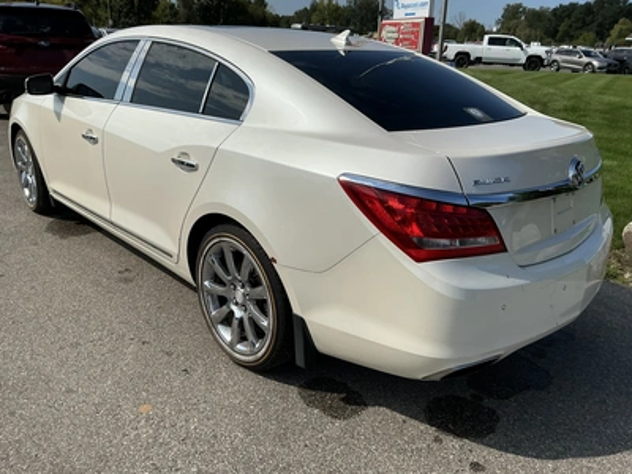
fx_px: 511
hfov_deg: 63.4
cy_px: 237
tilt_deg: -20.2
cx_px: 316
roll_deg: -1.9
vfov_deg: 49.7
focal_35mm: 28
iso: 25
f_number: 1.8
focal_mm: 3
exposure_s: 1/4785
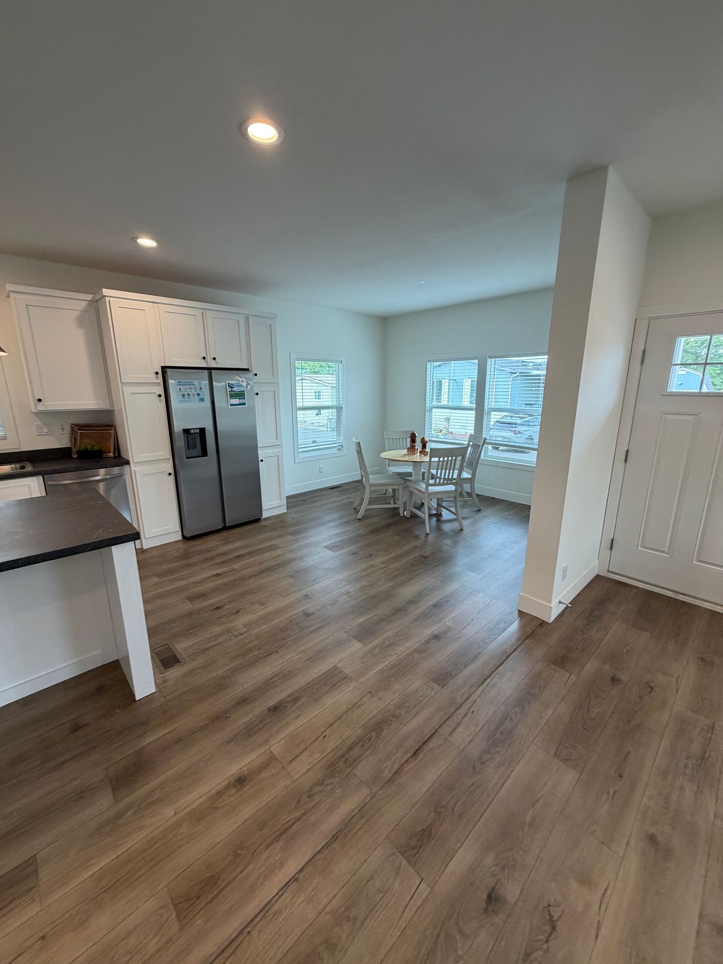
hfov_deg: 85.7
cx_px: 362
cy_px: 482
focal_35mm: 14
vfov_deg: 102.1
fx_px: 390
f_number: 2.2
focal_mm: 2.22
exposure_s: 1/120
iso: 160
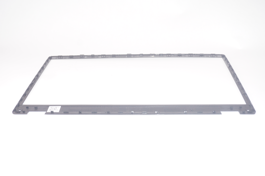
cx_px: 132
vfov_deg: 28.9
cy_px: 88
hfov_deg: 42.4
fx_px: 342
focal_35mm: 46
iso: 250
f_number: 6.3
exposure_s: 1/160
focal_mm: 31
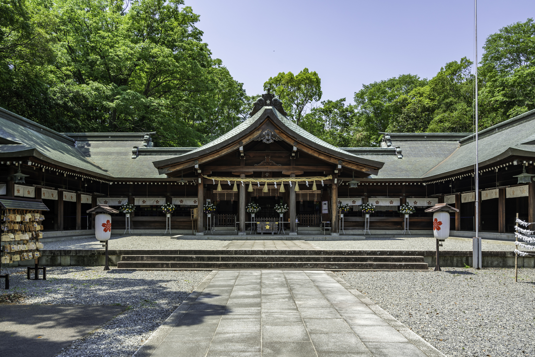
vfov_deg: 43.6
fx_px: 446
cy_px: 178
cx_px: 268
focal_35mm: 30
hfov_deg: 61.9
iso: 160
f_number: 8
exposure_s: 1/200
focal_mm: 30
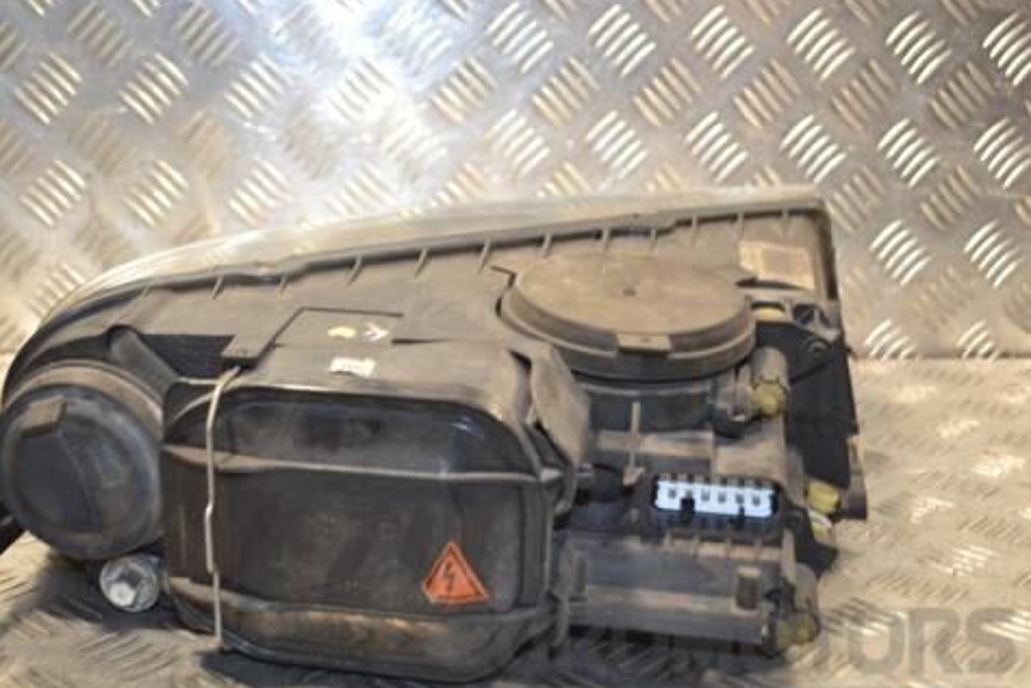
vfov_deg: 25.5
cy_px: 352
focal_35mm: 53
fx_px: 1518
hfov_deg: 37.3
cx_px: 406
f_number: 4.5
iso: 400
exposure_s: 1/60
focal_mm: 28
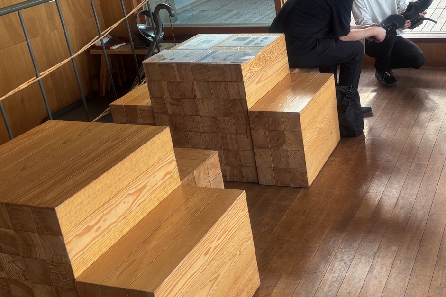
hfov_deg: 41.1
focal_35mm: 46
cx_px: 352
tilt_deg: -18.8
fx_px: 570
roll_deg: +4.6
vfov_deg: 28.8
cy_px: 78
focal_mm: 5.96
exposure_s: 1/120
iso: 64
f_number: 1.6
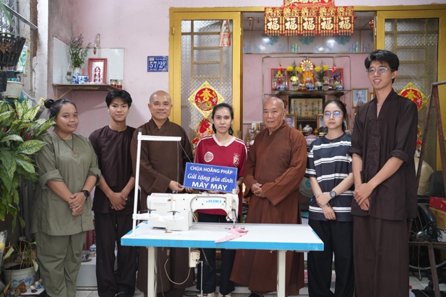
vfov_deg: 37.8
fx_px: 433
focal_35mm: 35
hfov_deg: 54.4
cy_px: 148
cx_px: 223
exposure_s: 1/100
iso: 1600
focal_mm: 35
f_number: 2.8
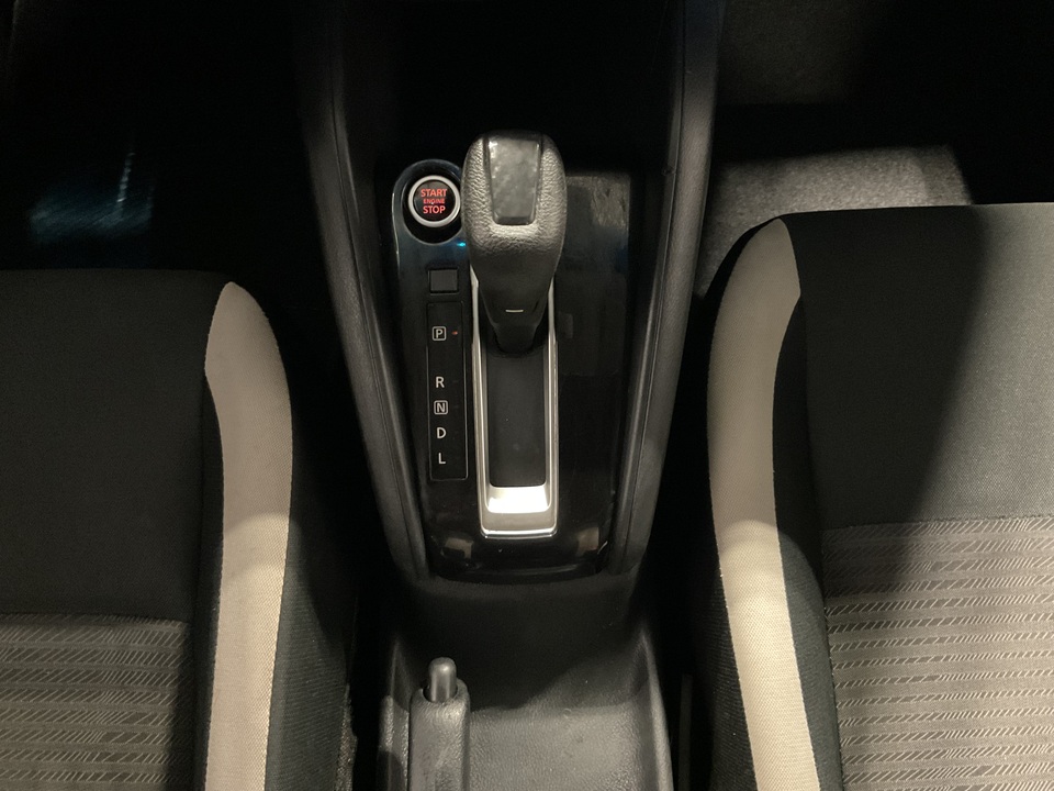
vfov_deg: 48.2
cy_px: 396
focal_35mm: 29
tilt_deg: -67.3
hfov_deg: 61.7
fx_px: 883
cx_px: 527
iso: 500
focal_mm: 3
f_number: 1.8
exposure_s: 1/15
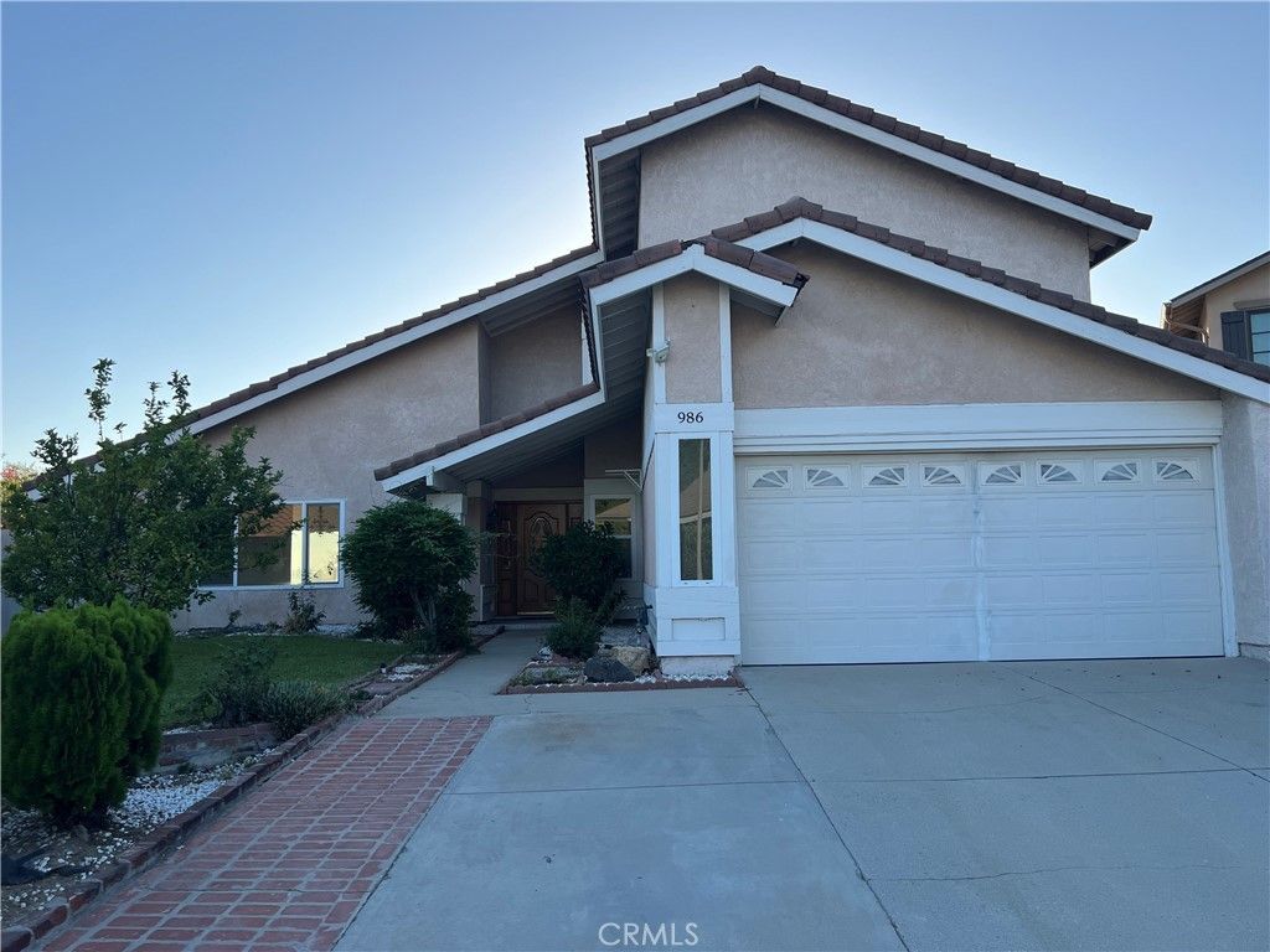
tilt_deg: +4.8
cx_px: 635
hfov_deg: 67.3
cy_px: 476
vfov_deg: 53.1
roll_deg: +0.6
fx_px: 954
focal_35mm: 26
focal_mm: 5.7
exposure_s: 1/1934
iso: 50
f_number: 1.5
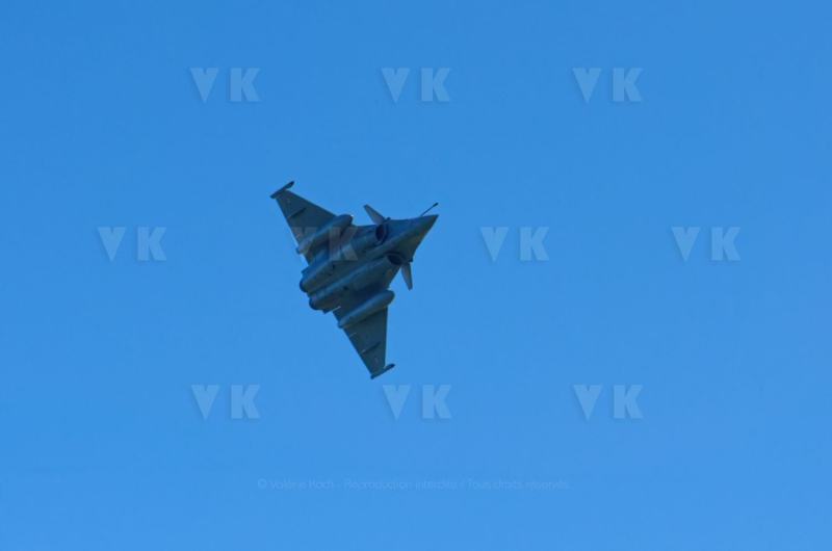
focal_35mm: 300
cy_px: 276
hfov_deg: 6.9
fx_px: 6919
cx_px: 416
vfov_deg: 4.6
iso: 100
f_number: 11
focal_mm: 200
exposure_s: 1/2000
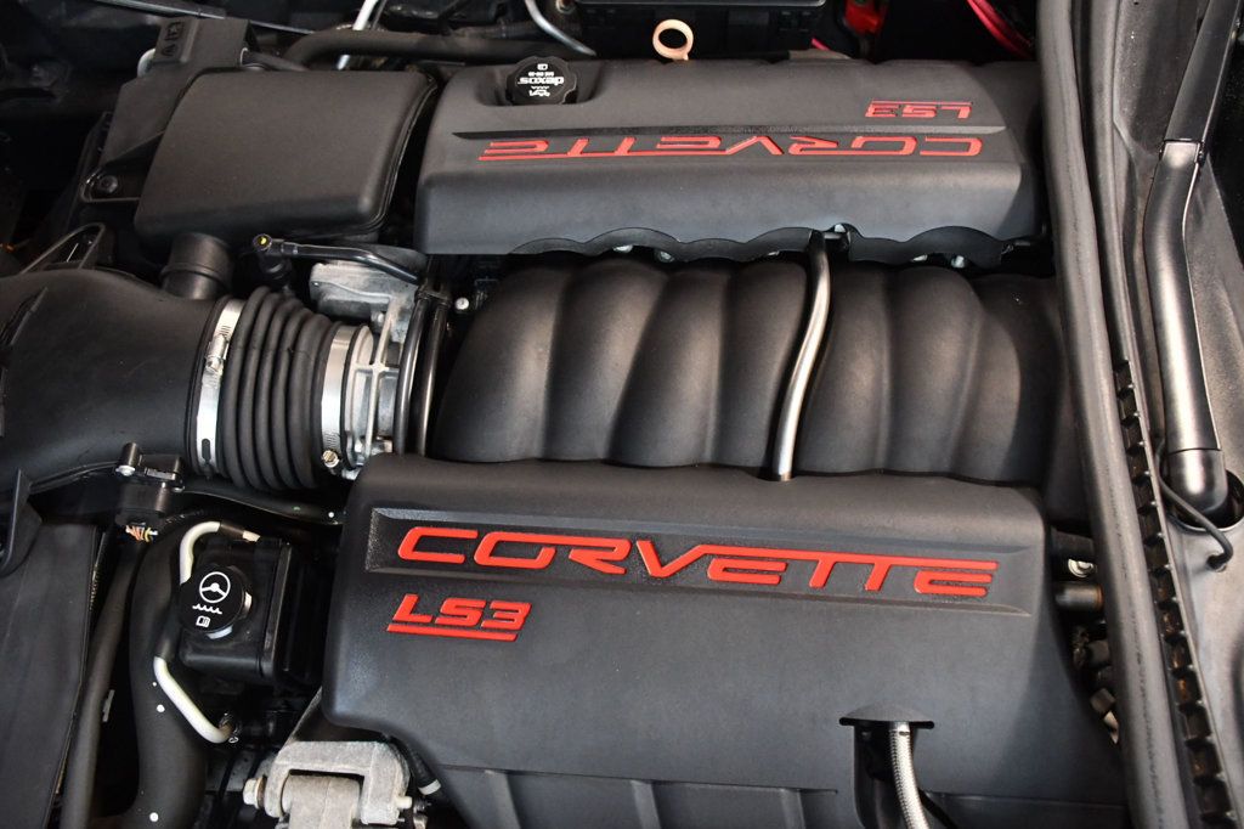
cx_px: 622
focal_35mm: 30
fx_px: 1036
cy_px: 414
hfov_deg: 61.9
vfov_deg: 43.6
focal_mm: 20
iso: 4000
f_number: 3.5
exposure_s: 1/60
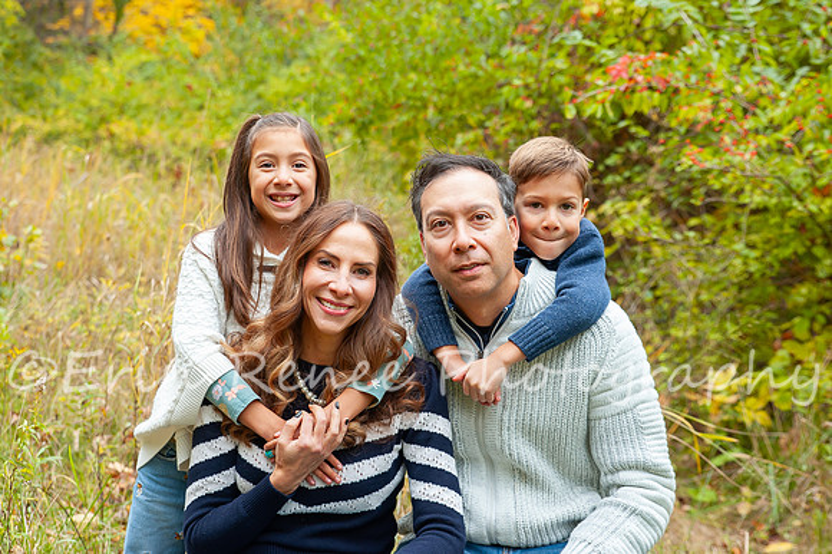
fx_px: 1559
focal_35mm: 68
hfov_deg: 29.9
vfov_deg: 20.1
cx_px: 410
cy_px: 226
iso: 400
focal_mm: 55
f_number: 4
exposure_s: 1/160
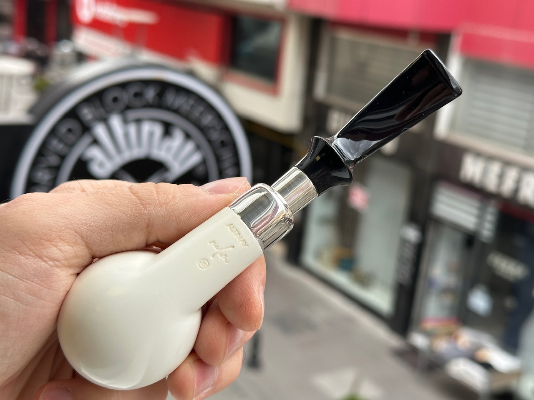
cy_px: 200
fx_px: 740
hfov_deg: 39.7
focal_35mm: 48
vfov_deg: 30.3
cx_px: 267
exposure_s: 1/594
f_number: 1.78
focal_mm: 6.86
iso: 64
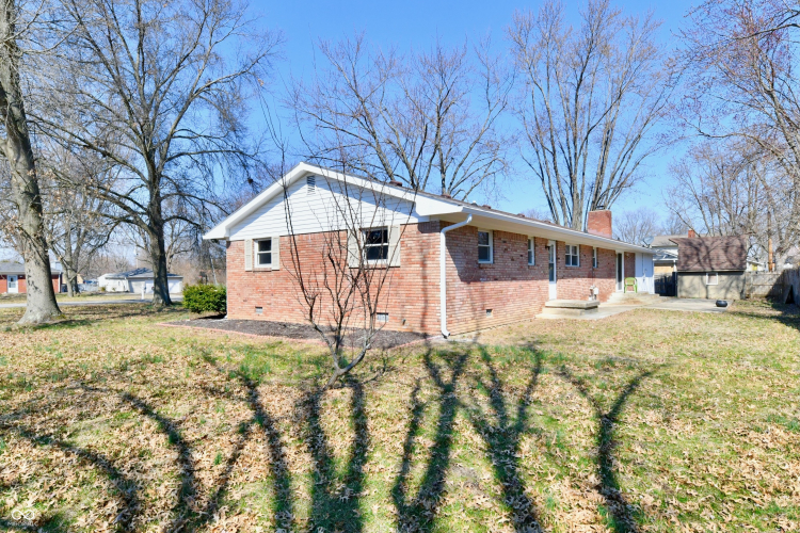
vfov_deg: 81.2
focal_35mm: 14
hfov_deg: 104.3
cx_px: 400
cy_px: 266
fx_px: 311
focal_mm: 14
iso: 640
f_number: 13
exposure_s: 1/640
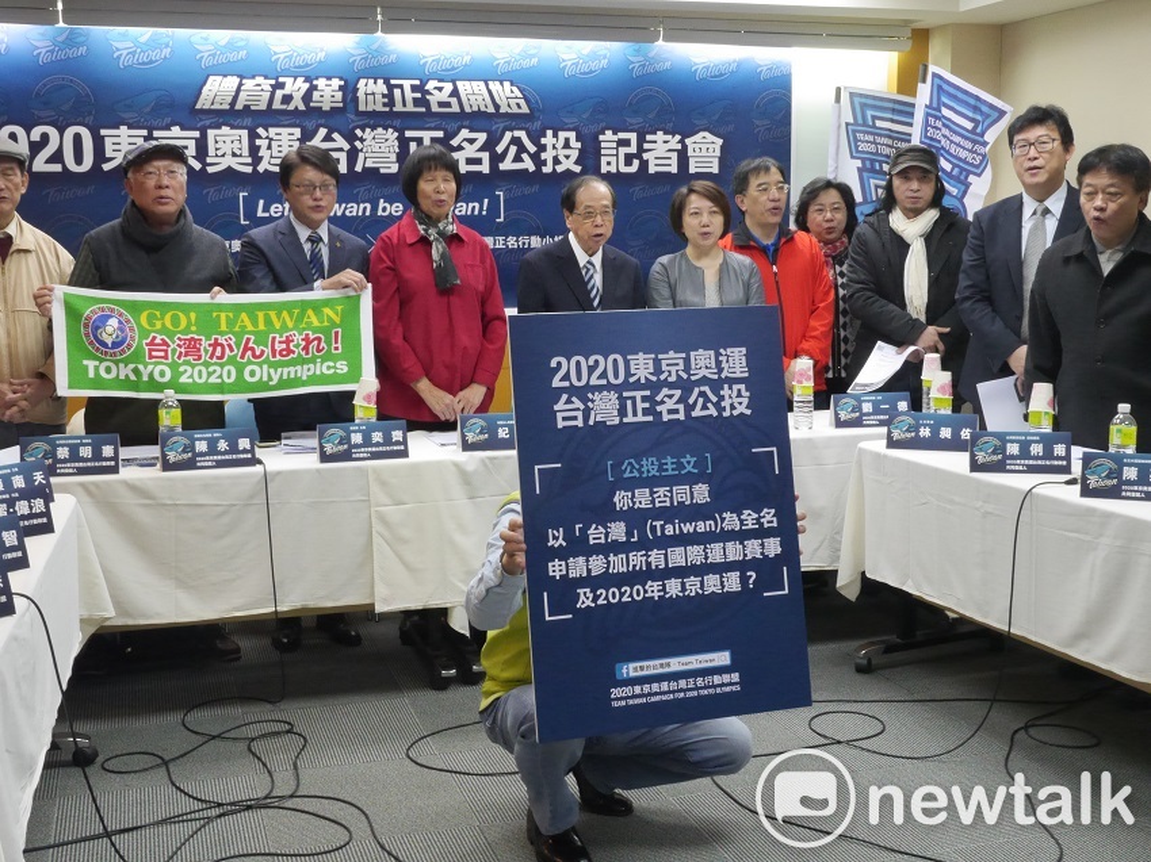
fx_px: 1396
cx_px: 576
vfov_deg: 34.3
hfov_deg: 44.8
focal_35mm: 42
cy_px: 431
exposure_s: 1/13
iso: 3200
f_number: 16
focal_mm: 21
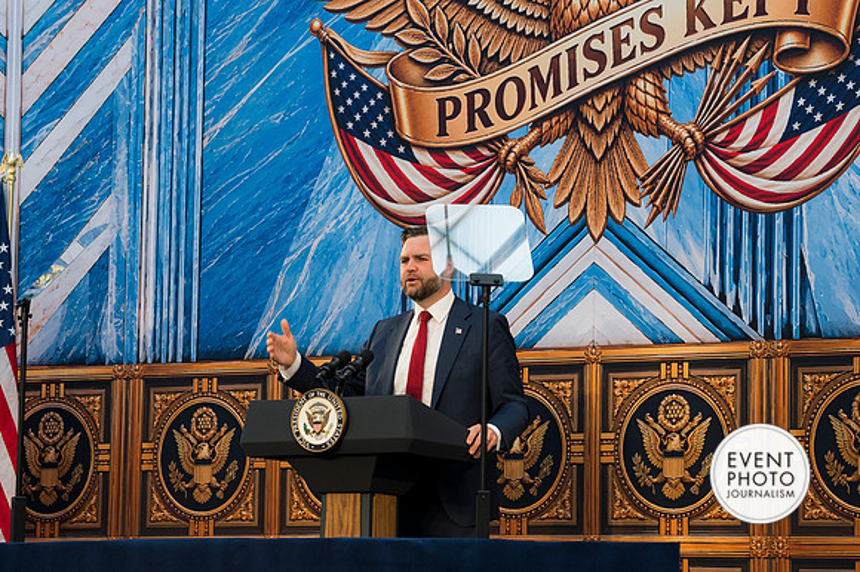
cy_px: 286
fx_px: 3032
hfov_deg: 16.1
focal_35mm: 127
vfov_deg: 10.8
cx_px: 430
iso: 280
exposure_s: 1/160
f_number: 4
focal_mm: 85
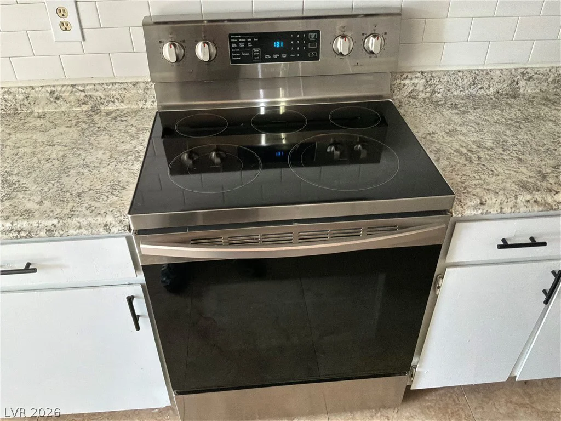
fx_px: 454
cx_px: 280
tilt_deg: -37.0
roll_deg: +0.3
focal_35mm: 28
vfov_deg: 49.7
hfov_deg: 63.4
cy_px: 210
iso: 400
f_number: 1.8
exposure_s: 1/120
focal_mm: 3
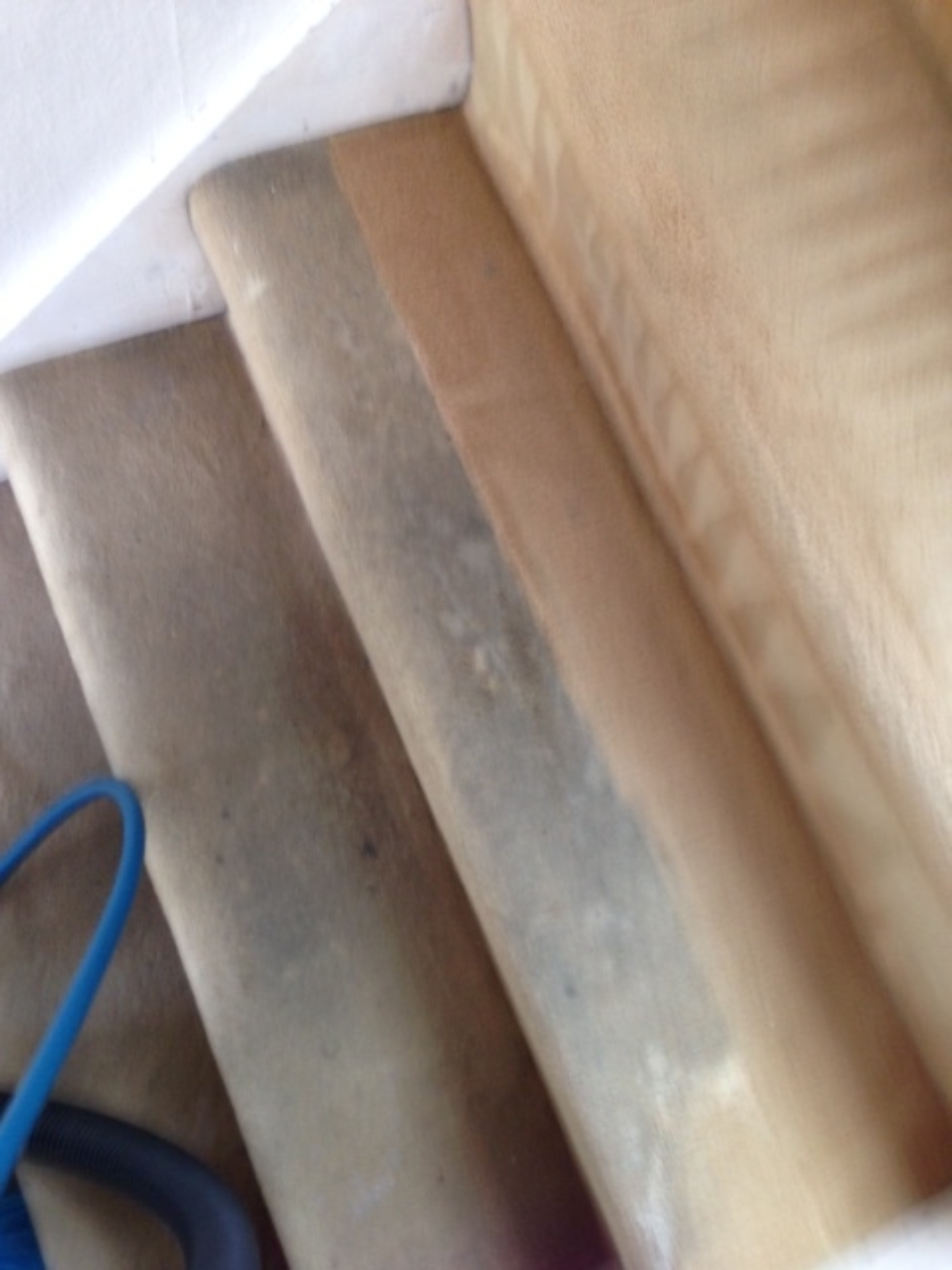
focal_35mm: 33
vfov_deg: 55.4
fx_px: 1210
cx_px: 476
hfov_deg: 42.9
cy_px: 635
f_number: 2.4
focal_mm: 4.12
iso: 80
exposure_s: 1/20
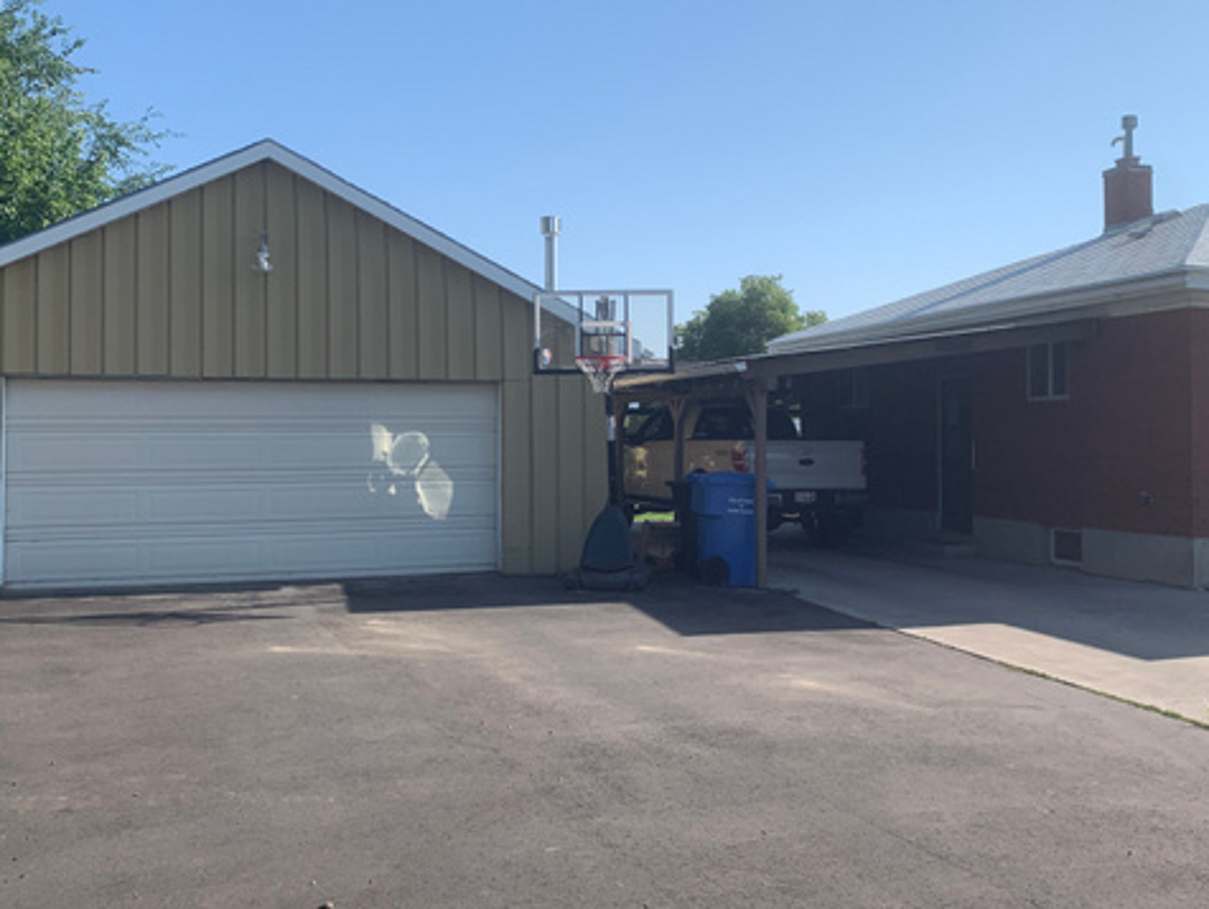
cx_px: 636
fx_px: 1223
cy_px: 428
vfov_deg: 40.7
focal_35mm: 35
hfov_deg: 52.6
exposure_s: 1/2257
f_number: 1.8
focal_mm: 4.25
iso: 25
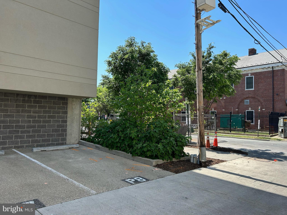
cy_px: 108
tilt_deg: +2.7
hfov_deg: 67.3
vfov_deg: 53.1
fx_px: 216
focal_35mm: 26
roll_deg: -0.9
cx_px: 144
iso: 50
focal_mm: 5.7
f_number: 1.5
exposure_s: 1/1972
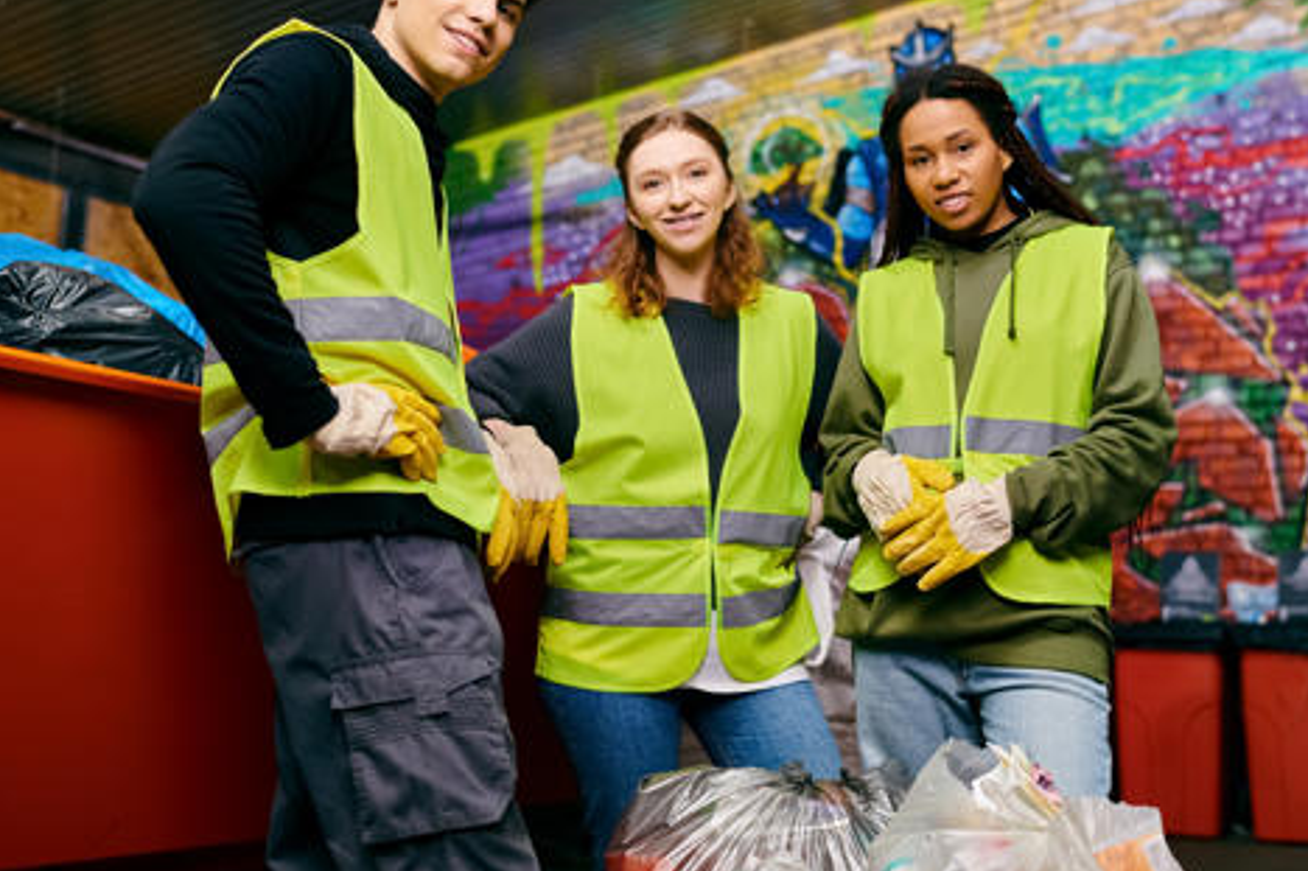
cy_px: 393
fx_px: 1525
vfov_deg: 31.8
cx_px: 734
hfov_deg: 46.3
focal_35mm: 42
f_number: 2.8
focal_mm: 35
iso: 80
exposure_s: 1/200
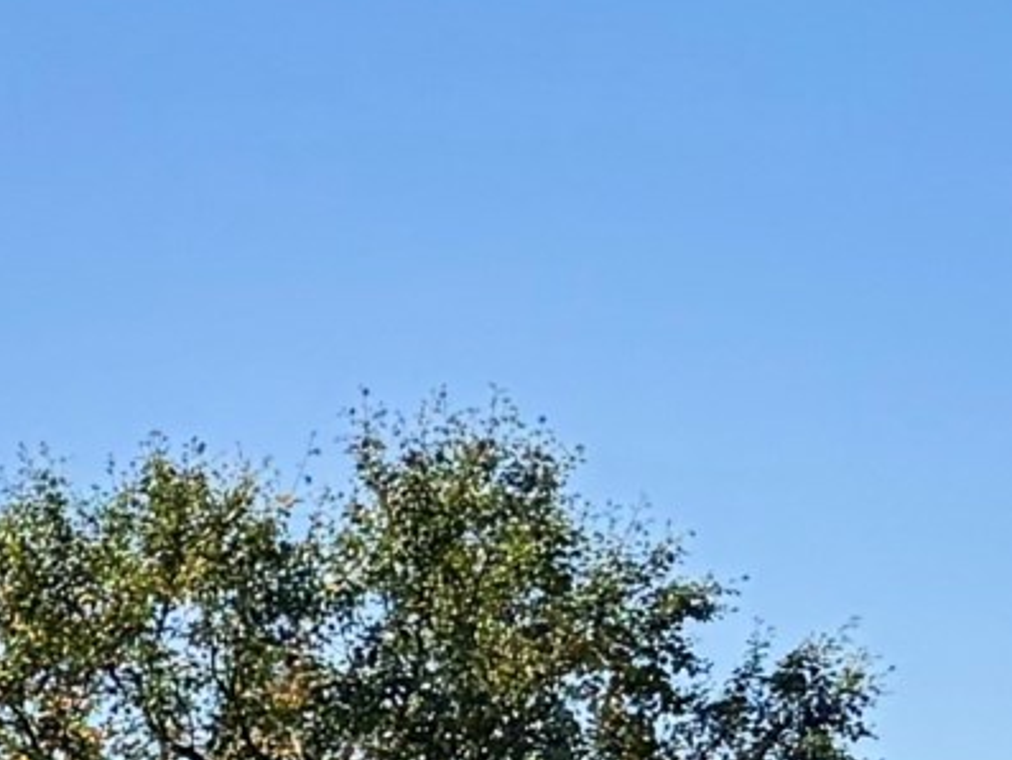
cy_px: 2073
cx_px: -2294
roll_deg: +1.6
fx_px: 5088
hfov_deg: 8.7
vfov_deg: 7.7
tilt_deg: -8.6
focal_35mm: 174
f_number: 1.78
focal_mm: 6.76
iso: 100
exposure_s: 1/6173
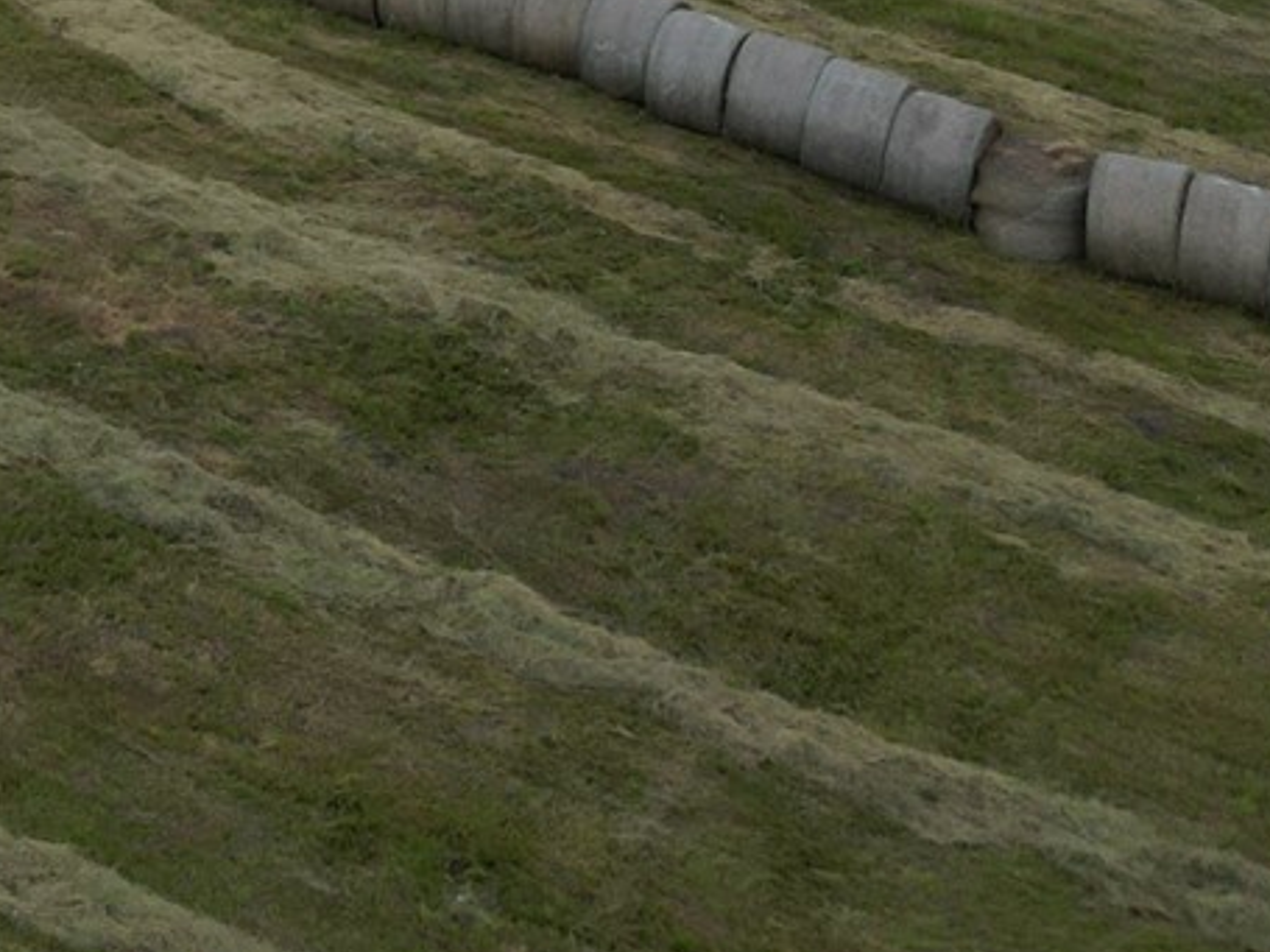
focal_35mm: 108
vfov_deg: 11.8
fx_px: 3961
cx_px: -611
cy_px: -1150
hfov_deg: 16.6
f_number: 1.7
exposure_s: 1/3000
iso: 120
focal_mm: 6.72
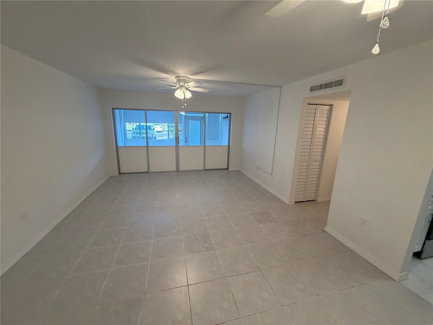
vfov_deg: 85.7
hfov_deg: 102.1
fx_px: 175
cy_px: 162
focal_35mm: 14
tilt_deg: -9.7
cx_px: 216
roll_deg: -3.6
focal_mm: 2.22
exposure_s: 1/120
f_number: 2.2
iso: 320
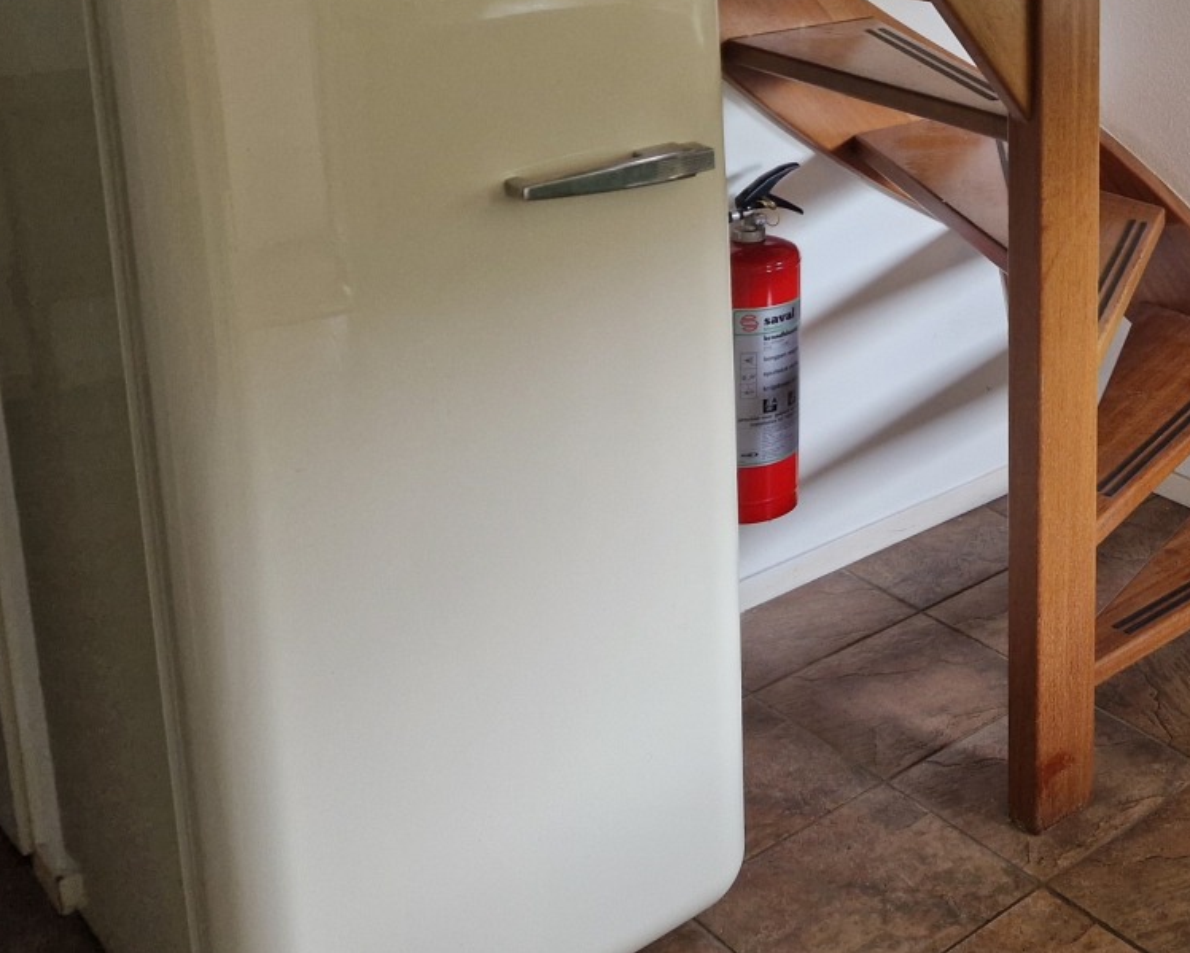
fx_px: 1691
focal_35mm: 48
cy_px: 65
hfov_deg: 34.4
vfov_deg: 29.9
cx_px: 1250
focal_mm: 5.4
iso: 250
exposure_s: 1/100
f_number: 1.8
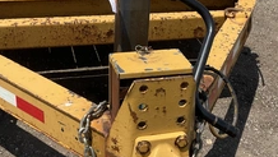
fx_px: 428
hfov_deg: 35.9
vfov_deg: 20.8
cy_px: 80
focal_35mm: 58
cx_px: 161
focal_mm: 3
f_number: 1.8
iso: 25
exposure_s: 1/1626
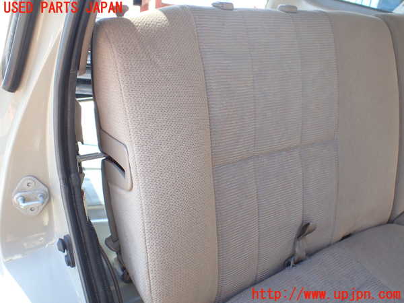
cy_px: 152
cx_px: 202
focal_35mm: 30
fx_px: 350
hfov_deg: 60.0
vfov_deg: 46.8
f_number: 2.3
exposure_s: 1/125
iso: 100
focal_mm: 5.4
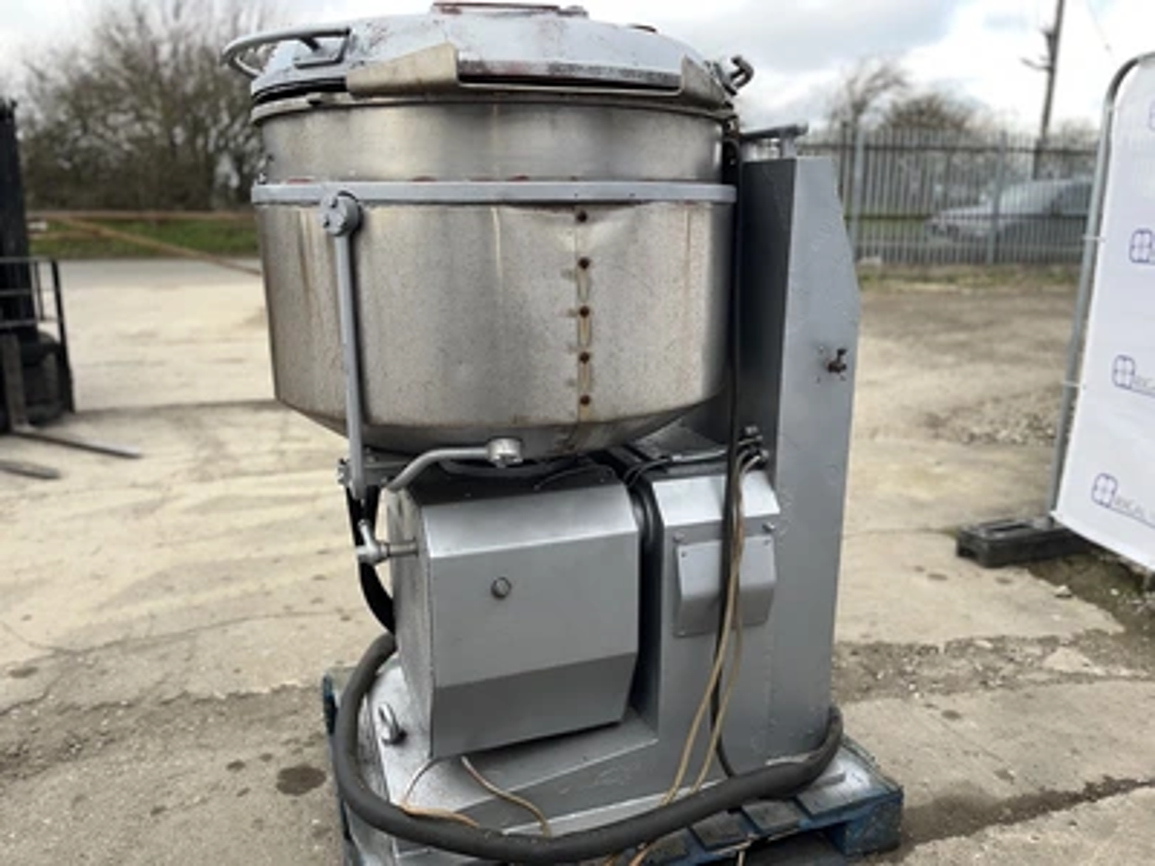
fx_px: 868
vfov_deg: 53.1
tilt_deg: -14.5
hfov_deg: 67.3
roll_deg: -0.5
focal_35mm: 26
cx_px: 578
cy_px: 433
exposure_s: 1/1056
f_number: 1.6
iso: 32
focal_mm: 5.1
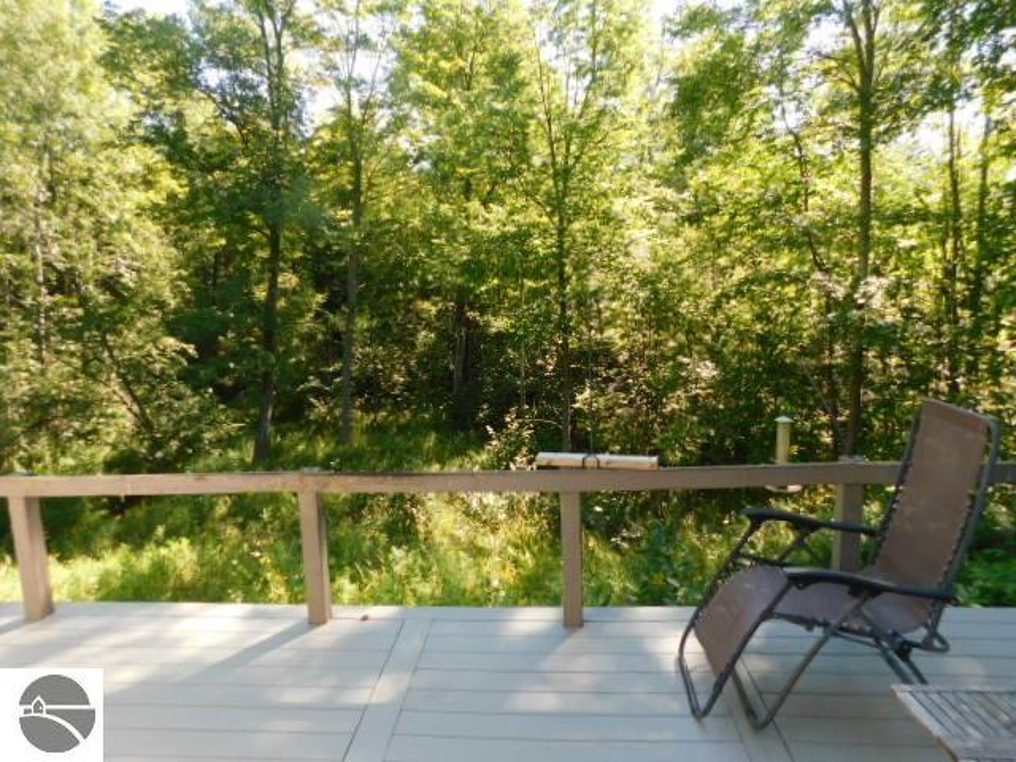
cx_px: 508
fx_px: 675
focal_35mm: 23
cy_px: 381
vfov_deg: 58.9
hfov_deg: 73.9
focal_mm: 4
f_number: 3
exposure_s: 1/200
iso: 125
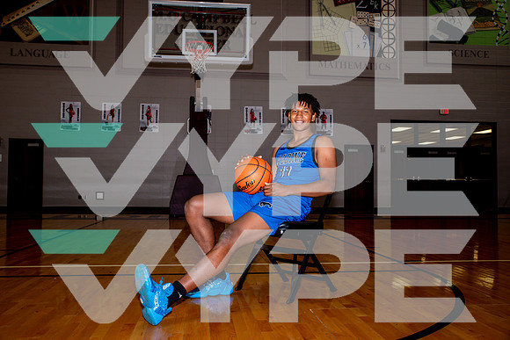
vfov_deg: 38.9
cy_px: 170
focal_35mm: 34
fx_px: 482
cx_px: 255
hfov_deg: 55.8
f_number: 6.3
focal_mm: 34
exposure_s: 1/160
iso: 400
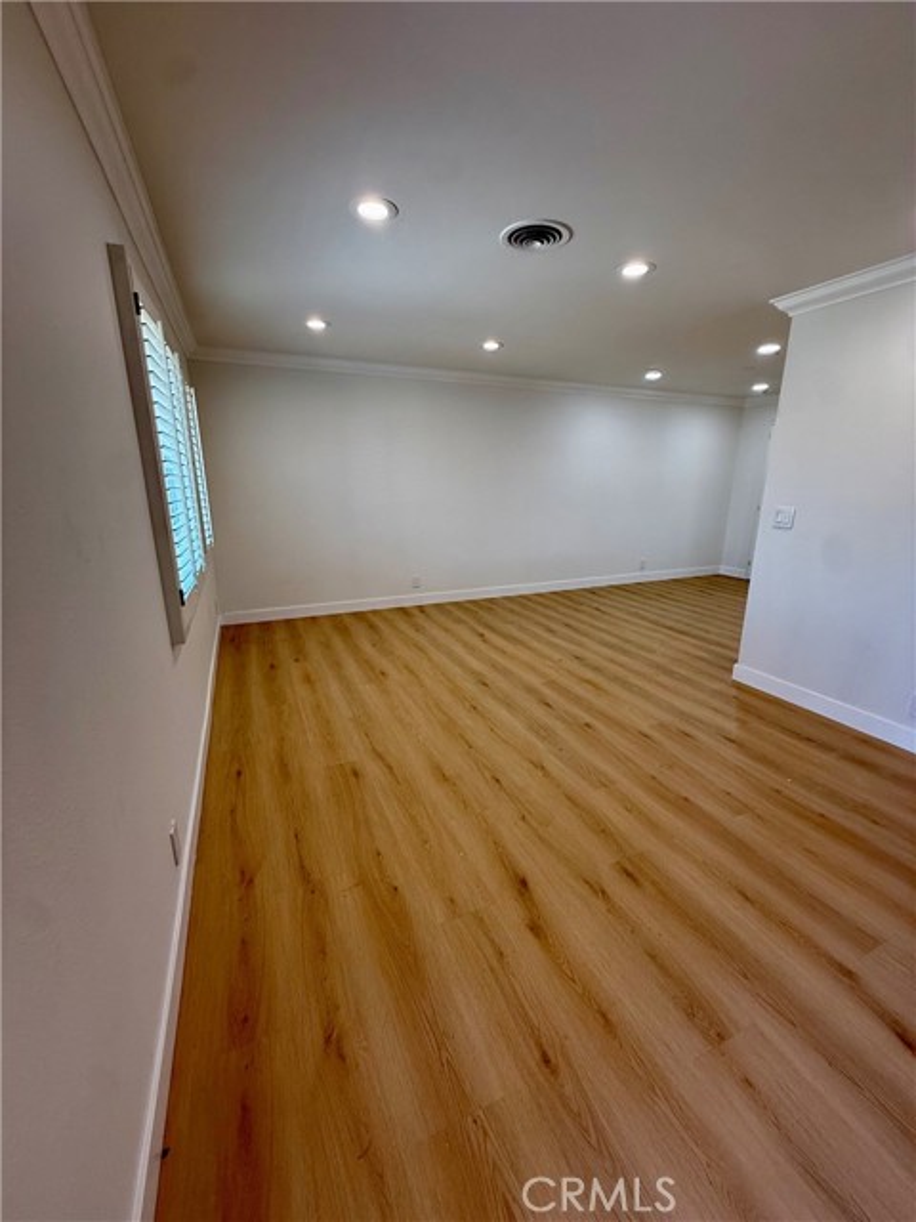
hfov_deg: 85.7
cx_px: 458
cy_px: 611
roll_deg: -0.8
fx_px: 494
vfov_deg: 102.1
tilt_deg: -14.1
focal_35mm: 14
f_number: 2.2
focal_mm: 2.22
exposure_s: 1/120
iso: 100
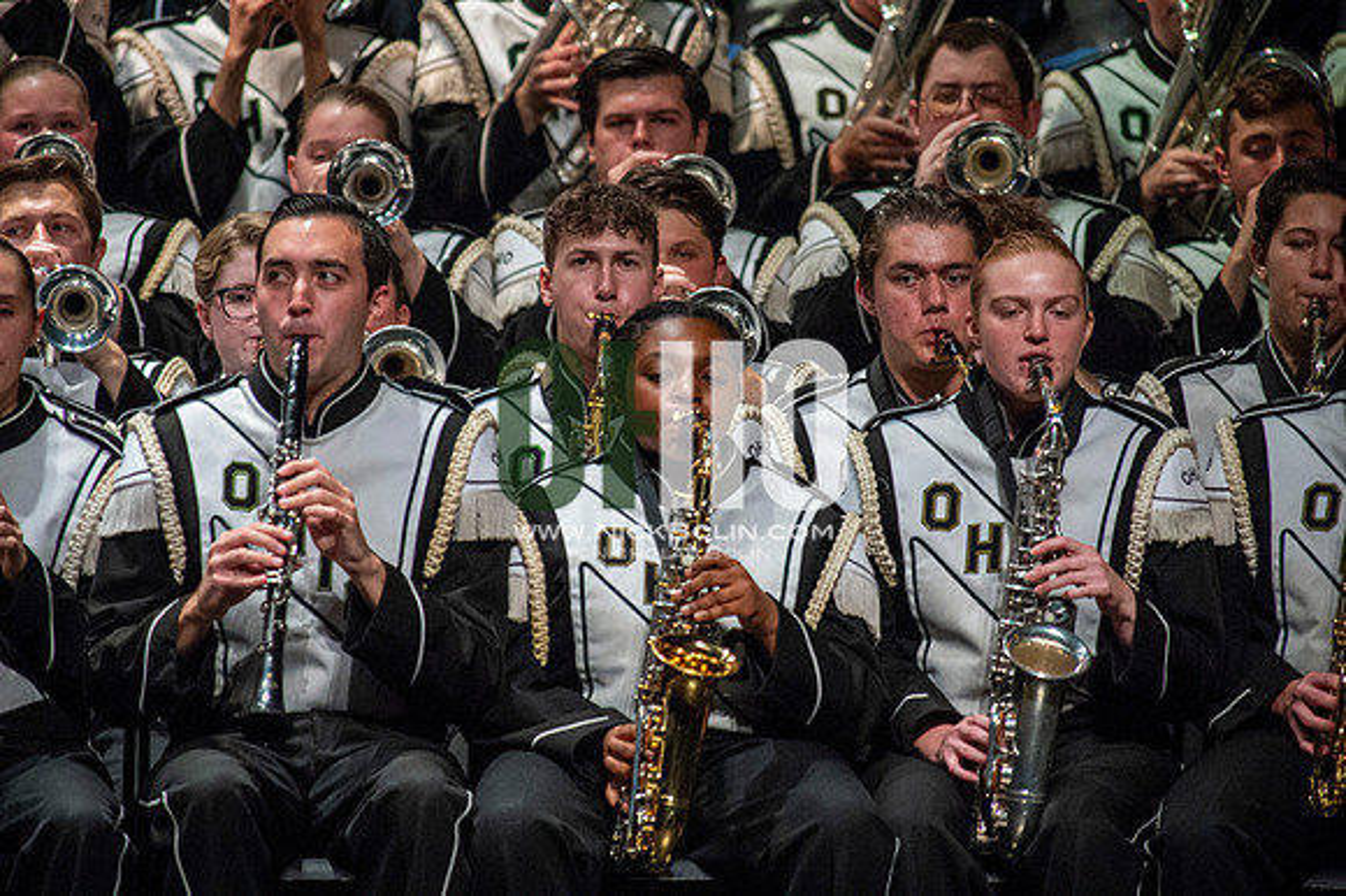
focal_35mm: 600
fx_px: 22420
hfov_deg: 3.4
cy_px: 448
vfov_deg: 2.3
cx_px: 673
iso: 5000
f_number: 5.6
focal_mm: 600
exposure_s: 1/400
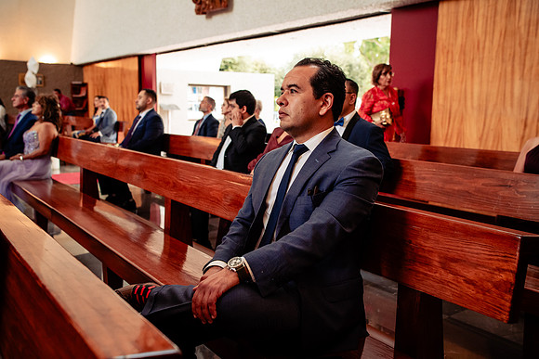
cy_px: 180
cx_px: 270
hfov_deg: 54.4
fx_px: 524
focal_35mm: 35
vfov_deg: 37.9
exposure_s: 1/125
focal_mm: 35
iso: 1600
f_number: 4.5
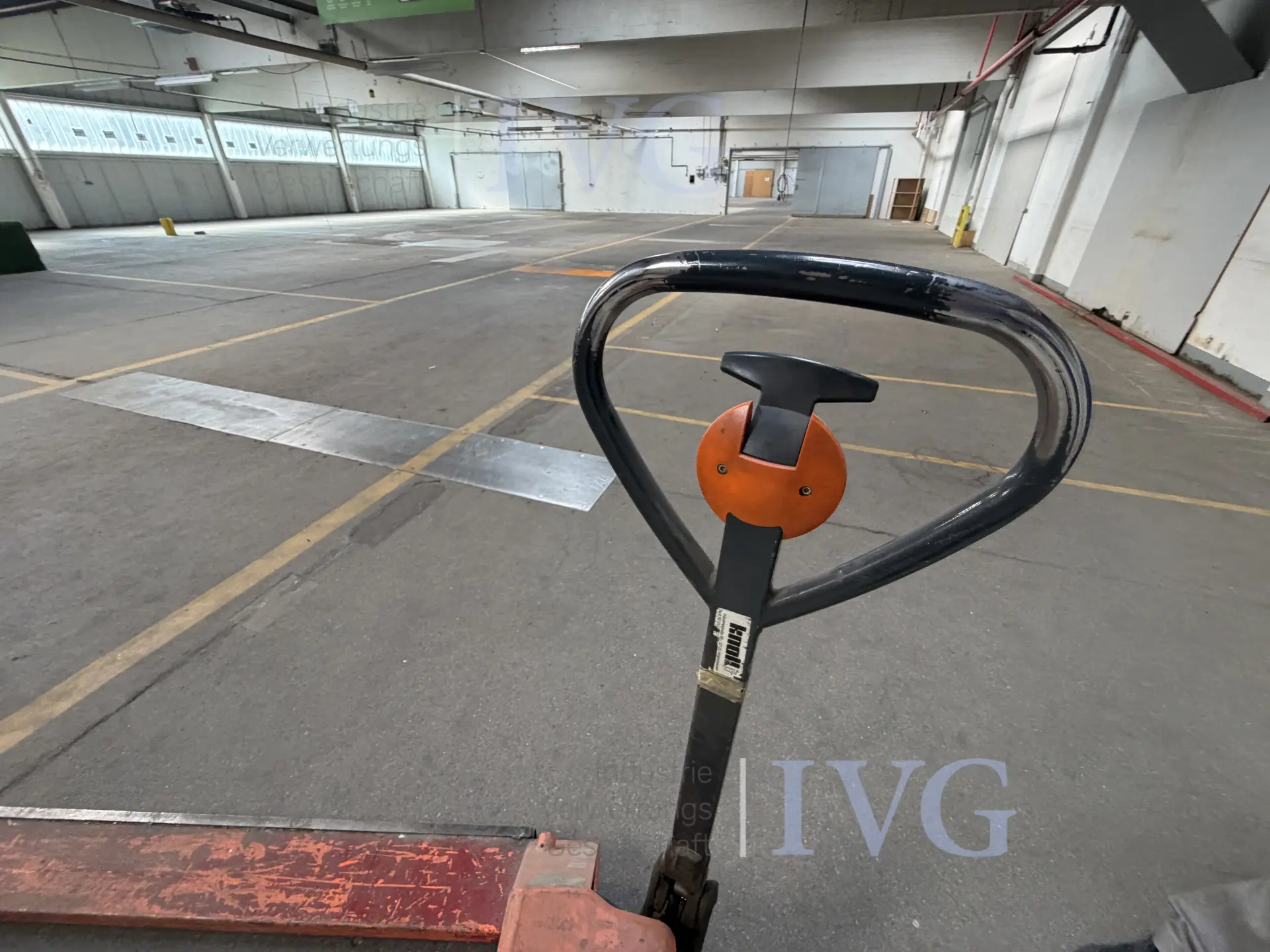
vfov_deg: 85.7
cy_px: 476
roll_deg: -0.1
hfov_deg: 102.1
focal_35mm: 14
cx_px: 635
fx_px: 514
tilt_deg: -28.7
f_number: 2.2
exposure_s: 1/121
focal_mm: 2.22
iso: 200
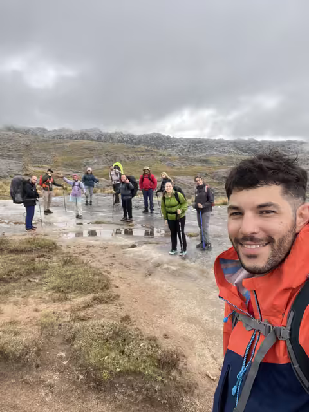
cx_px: 154
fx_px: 274
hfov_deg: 58.9
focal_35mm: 23
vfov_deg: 73.9
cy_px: 206
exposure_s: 1/123
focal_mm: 2.71
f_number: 2.2
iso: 25
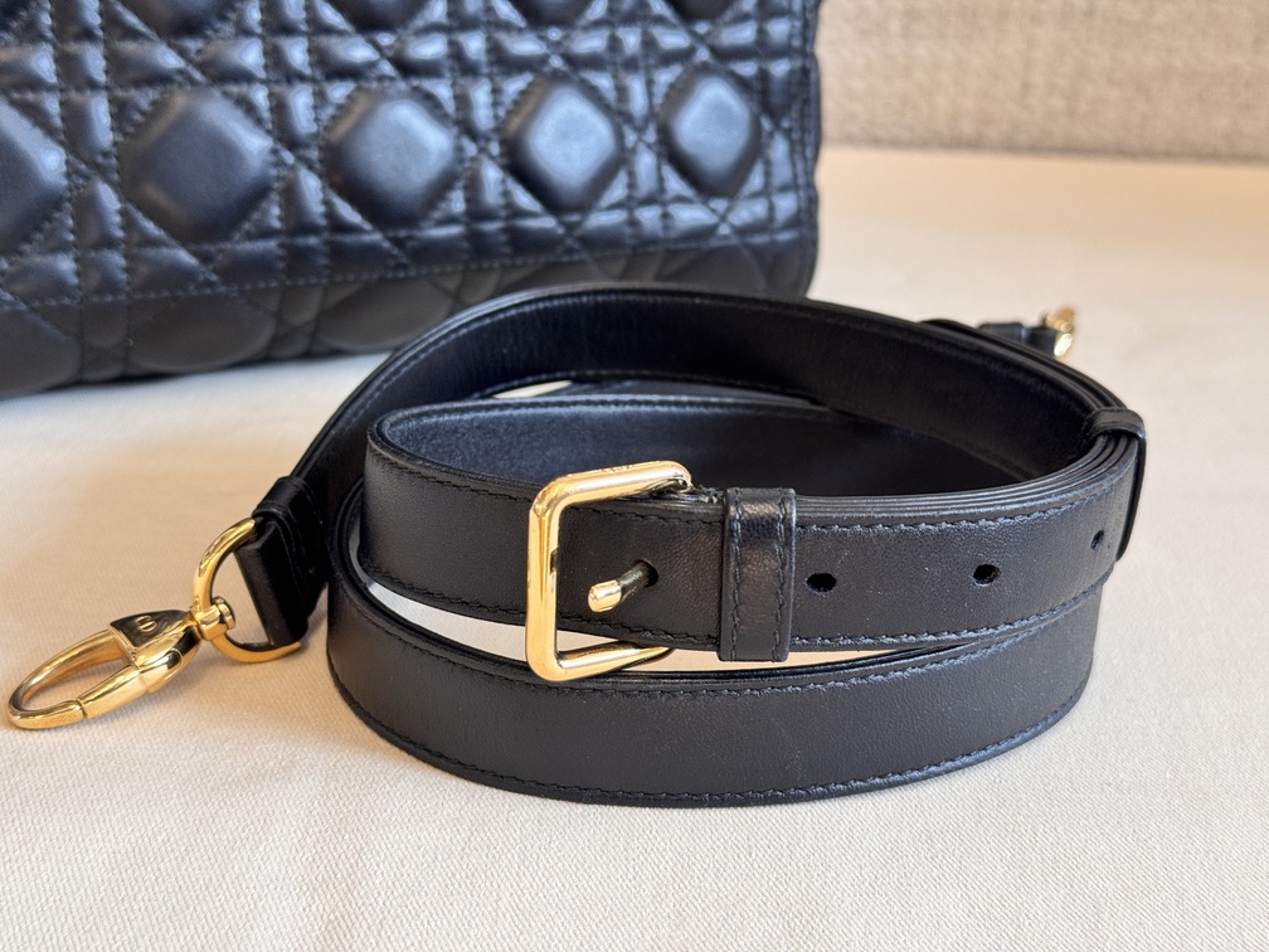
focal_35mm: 48
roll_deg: -2.3
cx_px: 634
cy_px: 476
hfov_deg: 39.7
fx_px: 1760
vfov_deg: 30.3
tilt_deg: -22.3
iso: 125
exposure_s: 1/50
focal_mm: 6.76
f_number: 1.78
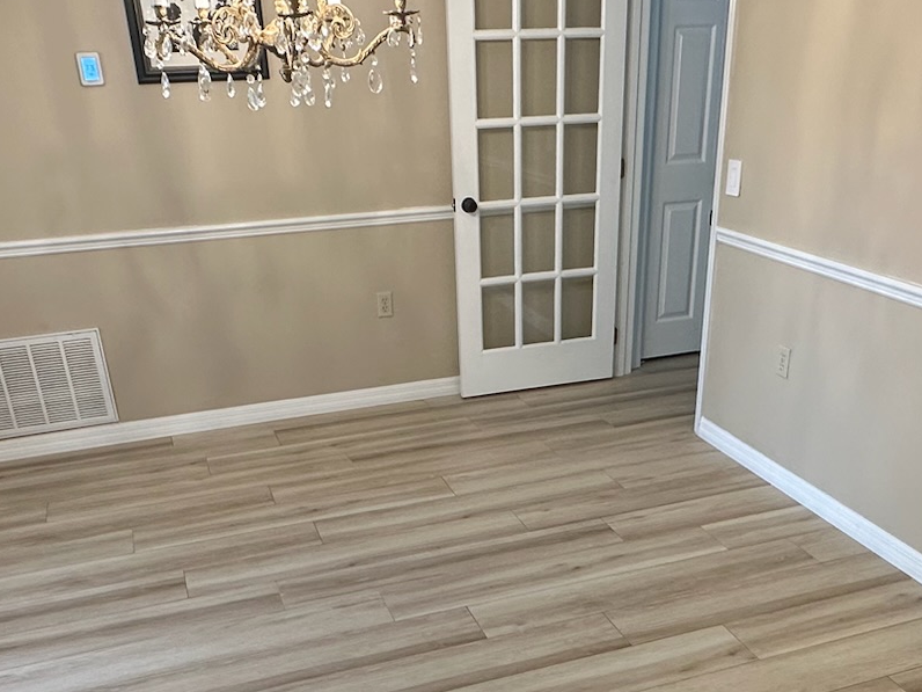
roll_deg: +1.3
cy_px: 525
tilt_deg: -27.8
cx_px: 489
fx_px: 959
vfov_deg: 38.6
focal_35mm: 36
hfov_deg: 51.3
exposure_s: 1/60
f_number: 2.2
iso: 160
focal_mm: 2.22
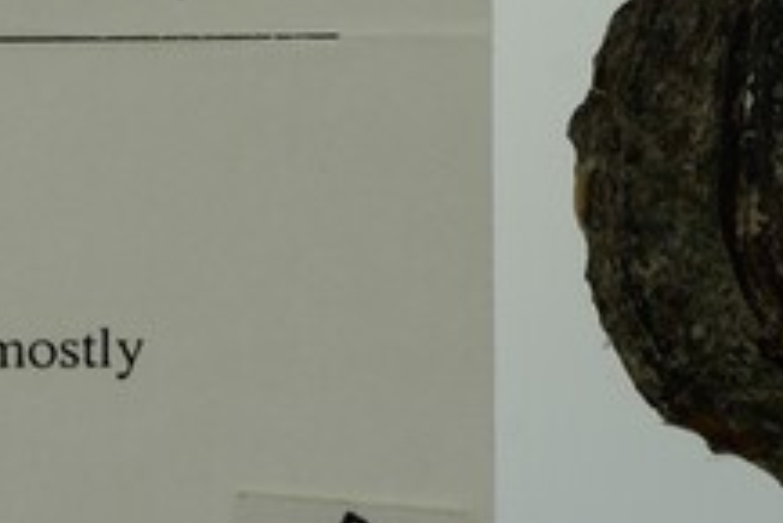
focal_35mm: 332
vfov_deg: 4.1
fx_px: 7226
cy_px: -344
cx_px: 545
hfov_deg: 6.2
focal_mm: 60
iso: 100
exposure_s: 1/125
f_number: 10
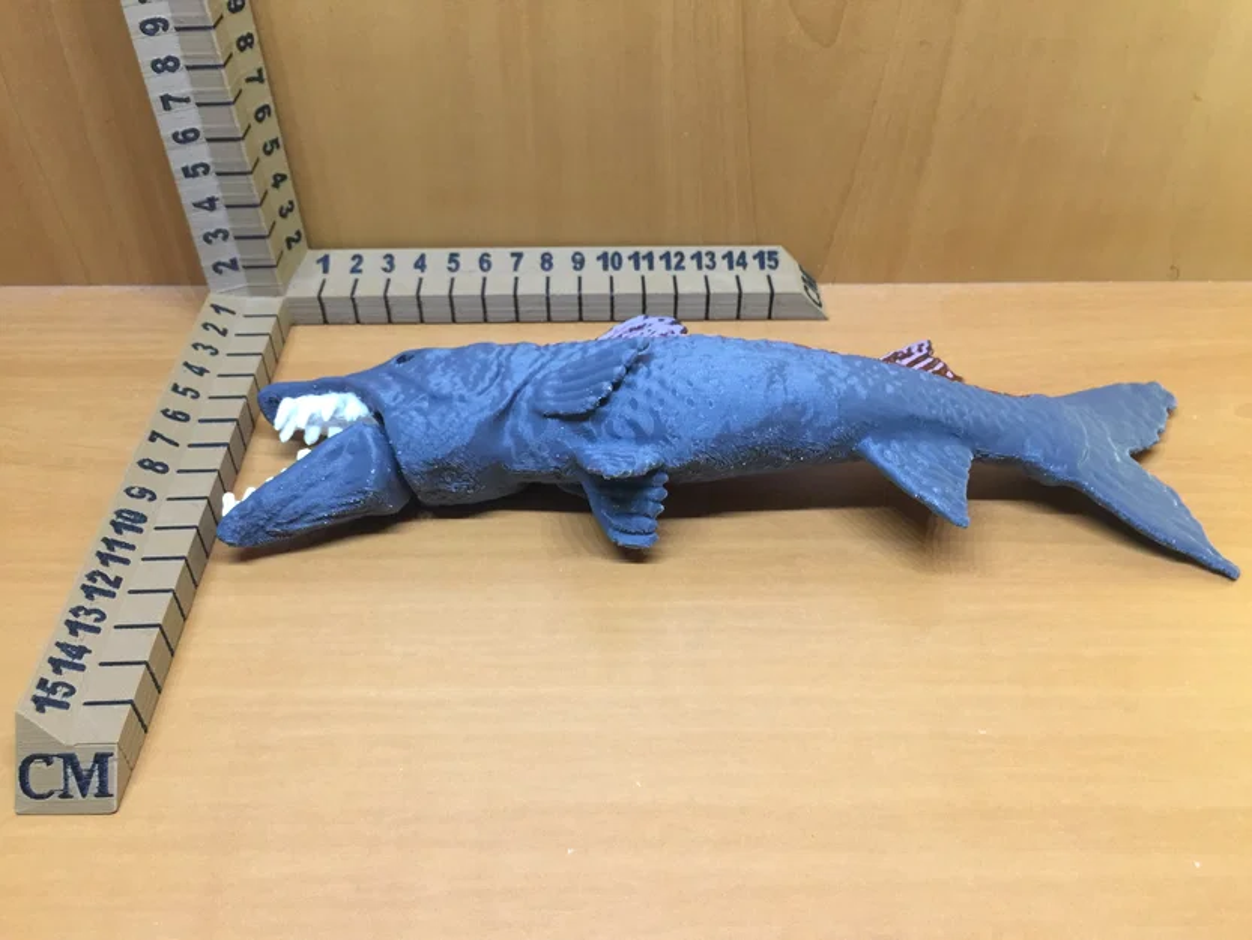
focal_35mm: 29
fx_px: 1049
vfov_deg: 48.2
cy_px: 470
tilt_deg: -42.0
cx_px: 626
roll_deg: +0.0
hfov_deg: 61.7
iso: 125
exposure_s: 1/15
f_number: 2.2
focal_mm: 4.15
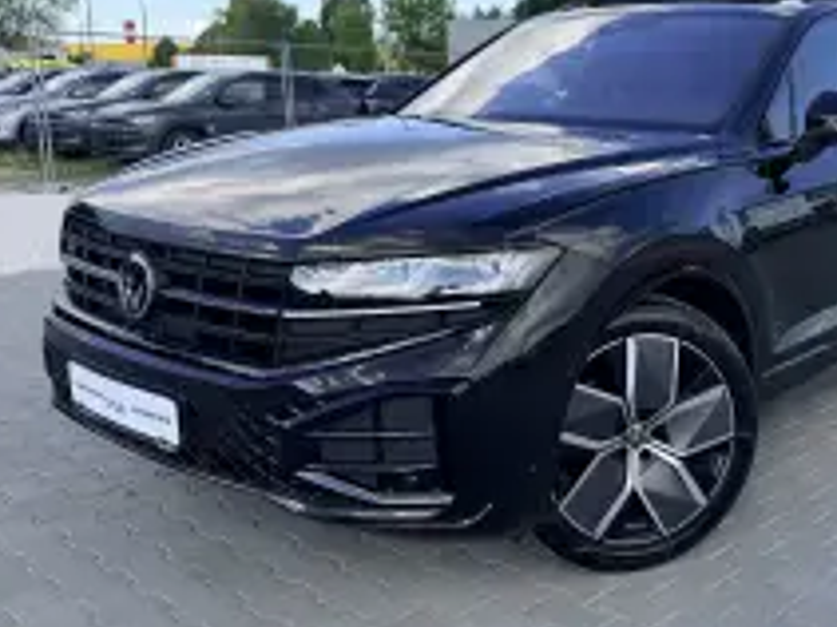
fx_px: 991
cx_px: 615
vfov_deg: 35.1
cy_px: 286
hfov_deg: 44.5
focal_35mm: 41
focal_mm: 6.76
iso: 80
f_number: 1.78
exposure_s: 1/2053
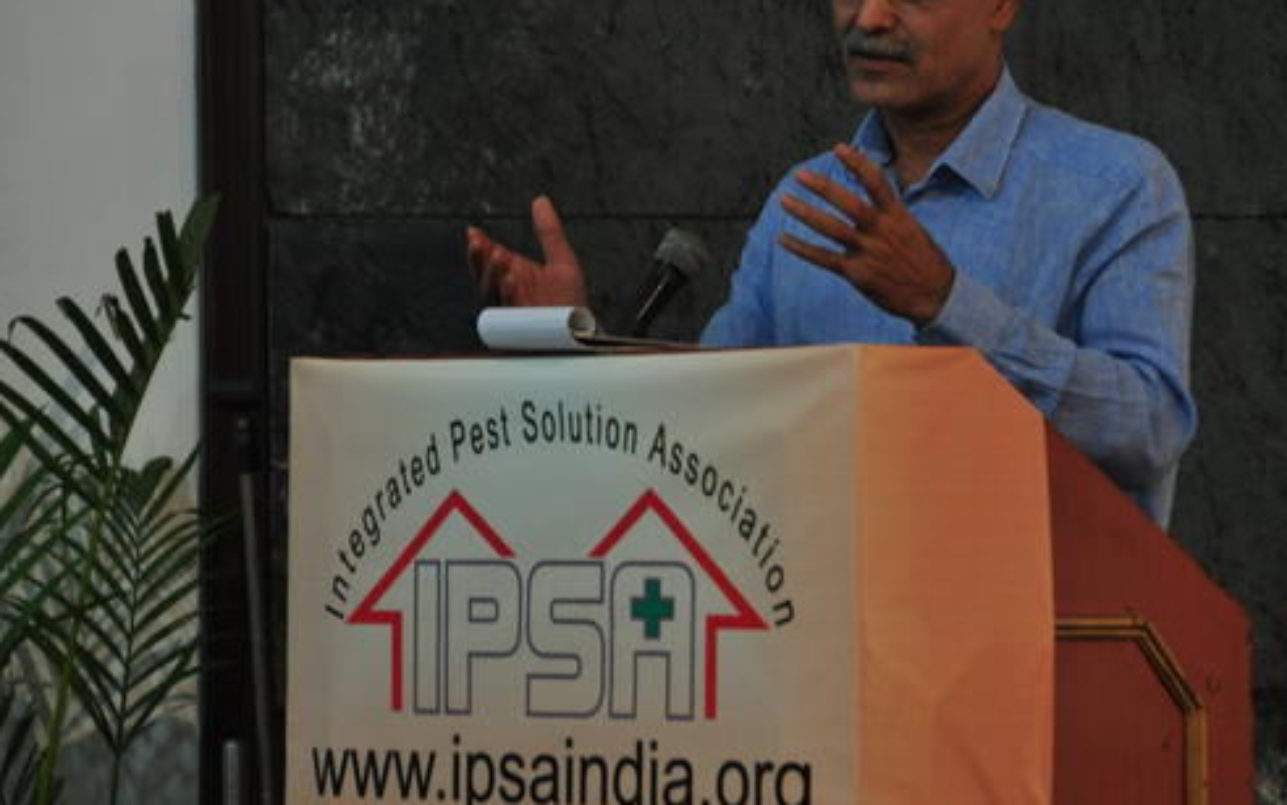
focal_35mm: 209
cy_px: 305
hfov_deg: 10.0
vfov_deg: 6.3
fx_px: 7331
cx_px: 773
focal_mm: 112
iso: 800
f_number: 5.3
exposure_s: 1/40
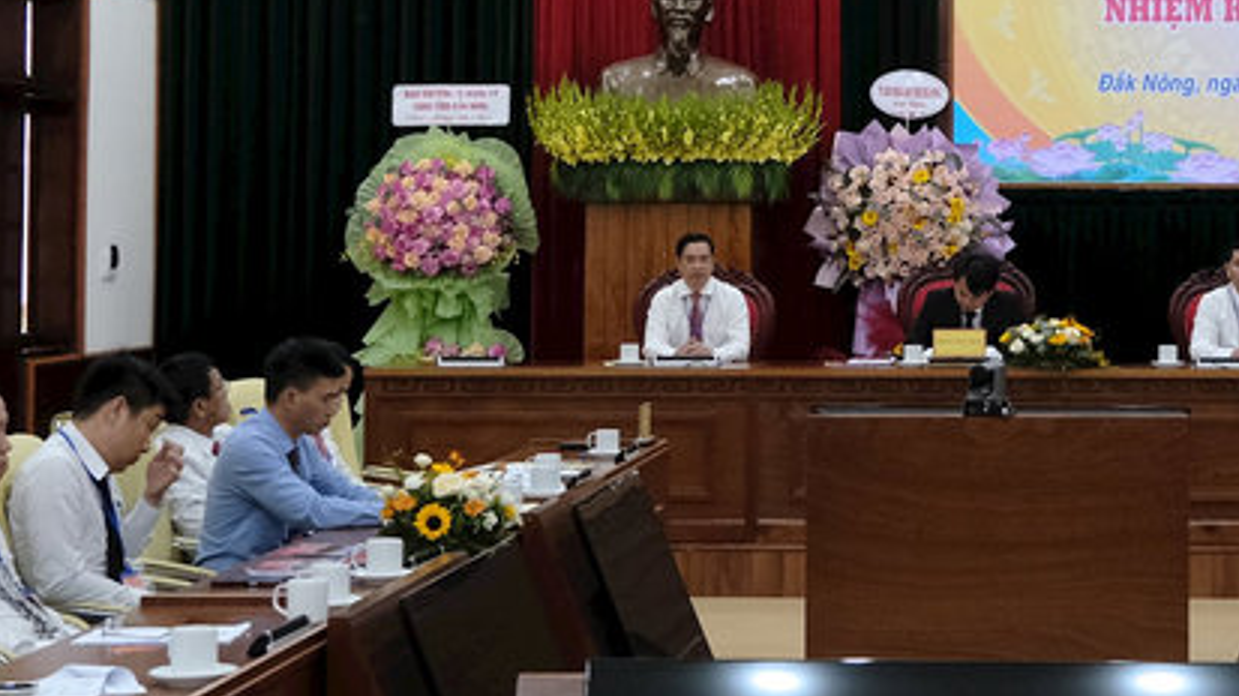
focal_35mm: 73
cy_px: 138
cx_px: 1053
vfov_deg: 16.4
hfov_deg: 28.1
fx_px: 2398
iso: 1600
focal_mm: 21.2
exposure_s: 1/100
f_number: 4
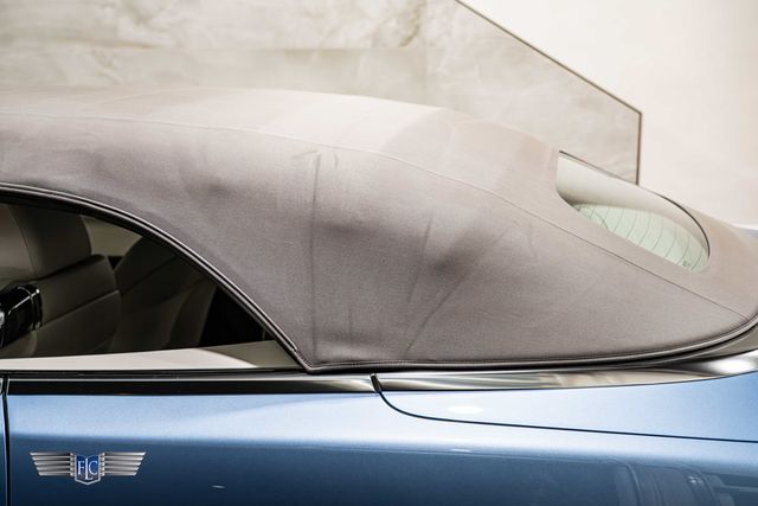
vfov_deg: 32.6
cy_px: 253
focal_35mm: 41
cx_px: 379
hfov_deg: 47.4
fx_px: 863
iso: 1600
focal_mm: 41
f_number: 4
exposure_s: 1/60
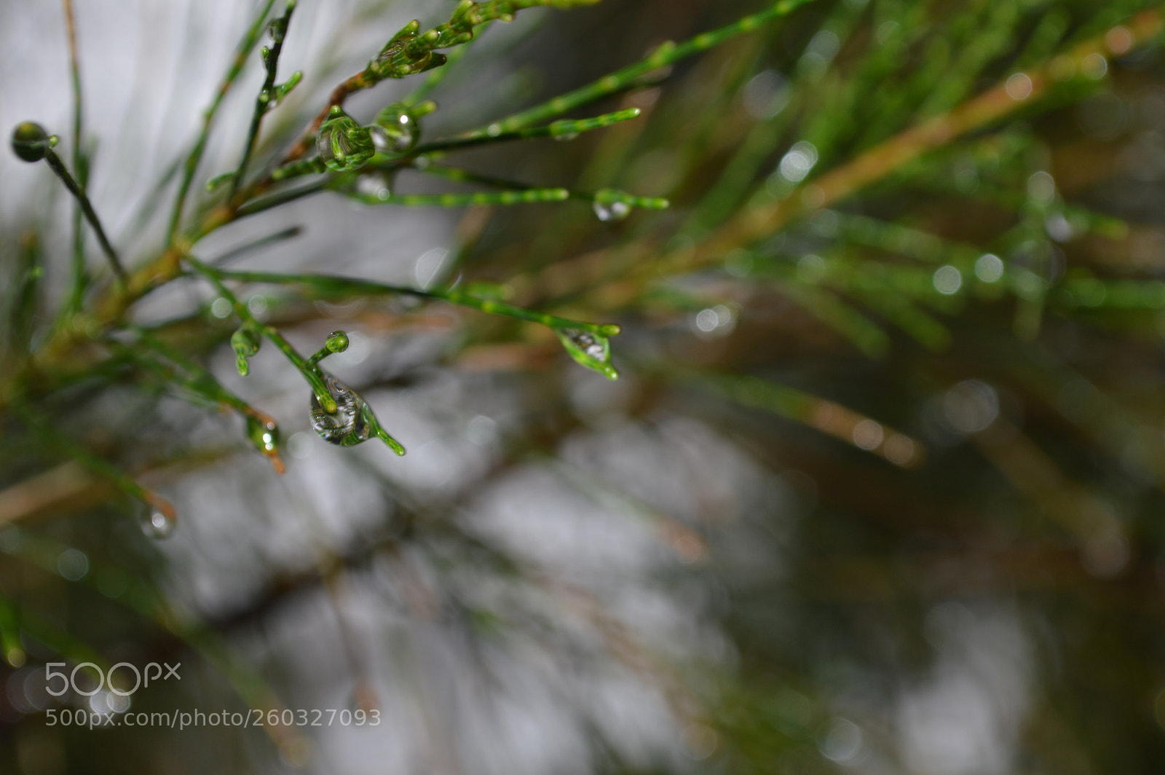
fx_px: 2668
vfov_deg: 16.5
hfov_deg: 24.6
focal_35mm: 82
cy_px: 388
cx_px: 582
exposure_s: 1/60
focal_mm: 55
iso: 100
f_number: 8
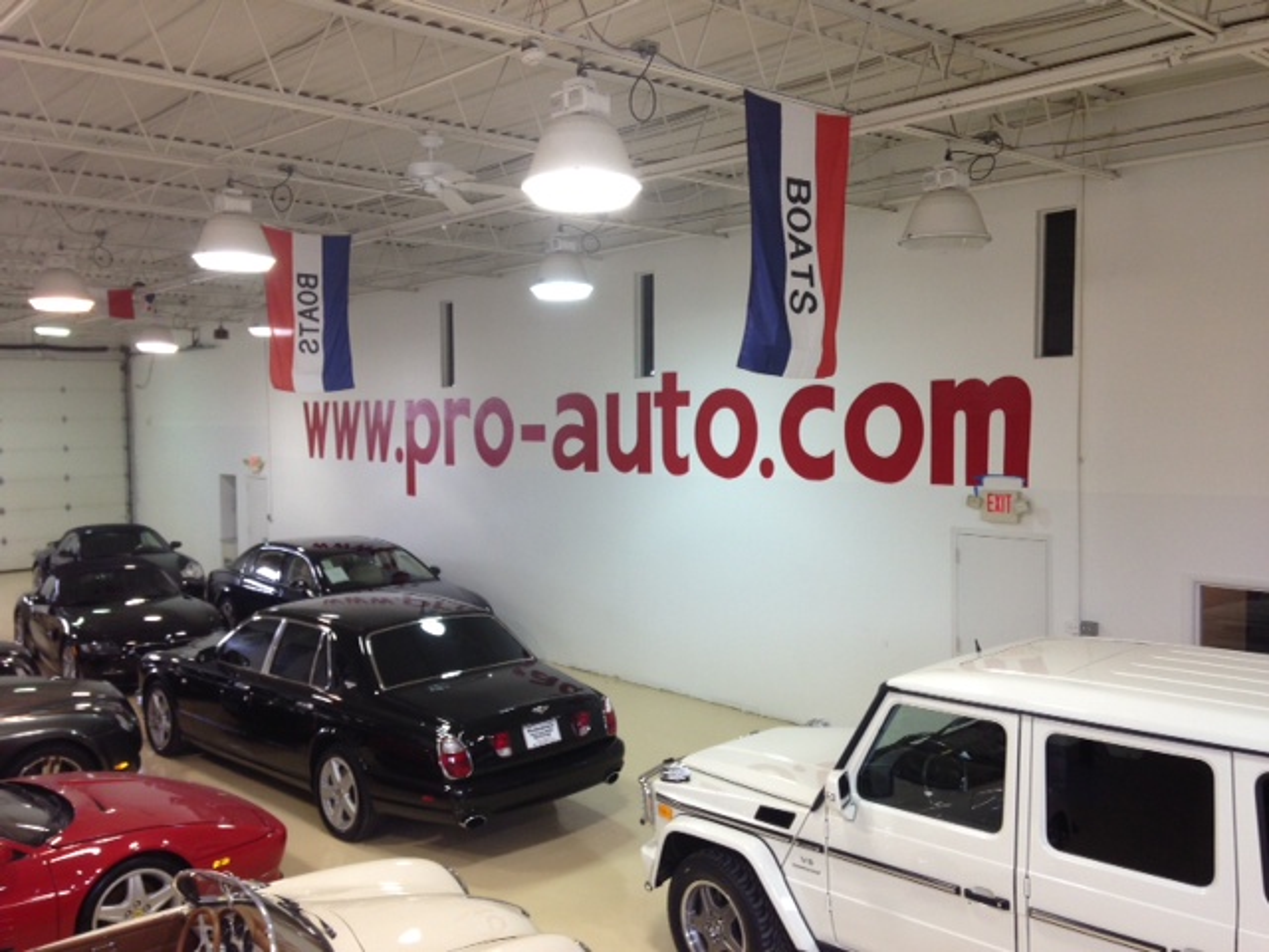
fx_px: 1210
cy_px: 476
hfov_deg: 55.4
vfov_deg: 42.9
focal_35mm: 33
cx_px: 634
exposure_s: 1/40
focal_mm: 4.13
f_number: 2.4
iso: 64
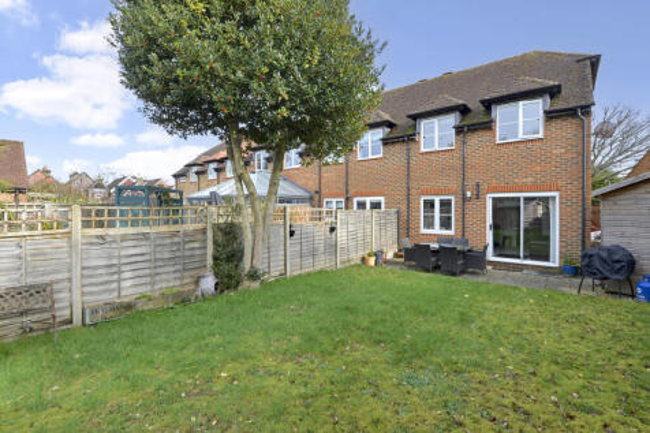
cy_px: 216
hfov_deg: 96.8
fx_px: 289
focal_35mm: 16
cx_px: 325
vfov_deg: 73.7
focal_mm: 16
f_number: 14
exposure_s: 1/60
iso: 400
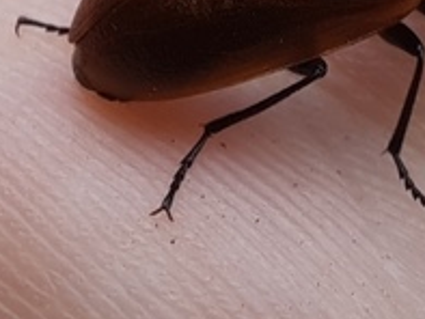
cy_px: -127
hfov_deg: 18.1
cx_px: 318
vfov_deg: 13.1
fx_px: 1327
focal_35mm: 108
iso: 40
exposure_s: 1/292
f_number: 2.4
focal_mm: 2.13
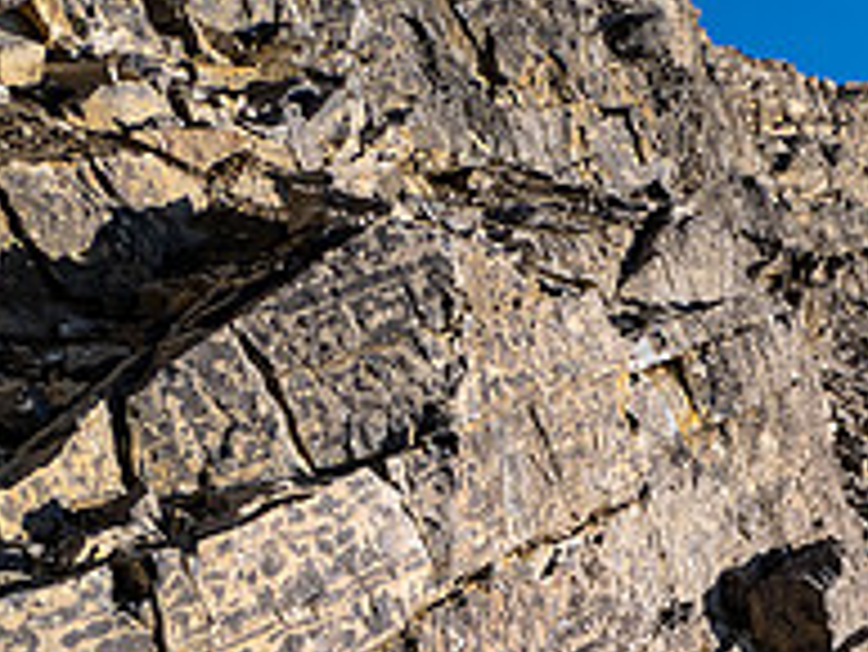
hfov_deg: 24.1
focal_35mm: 72
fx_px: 1807
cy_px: 942
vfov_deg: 18.4
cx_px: 1088
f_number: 8
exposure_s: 1/320
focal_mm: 12
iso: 200
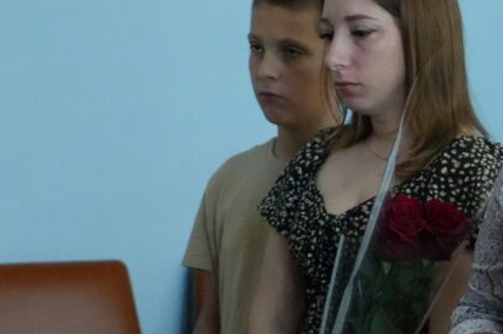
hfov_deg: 7.8
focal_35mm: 261
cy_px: 176
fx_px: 3644
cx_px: 609
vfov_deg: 5.3
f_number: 5.6
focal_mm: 70
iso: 6400
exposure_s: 1/125
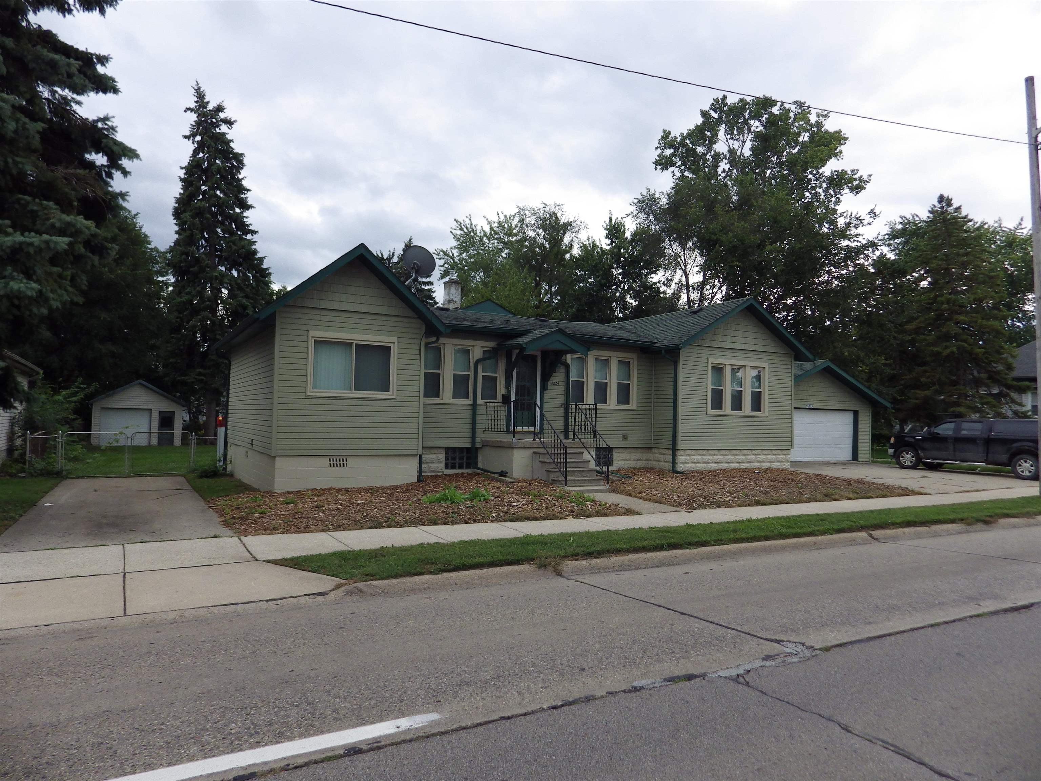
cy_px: 390
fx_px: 662
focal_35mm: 22
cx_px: 520
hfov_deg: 76.4
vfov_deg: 61.1
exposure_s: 1/500
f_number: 3.1
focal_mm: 4
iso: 100
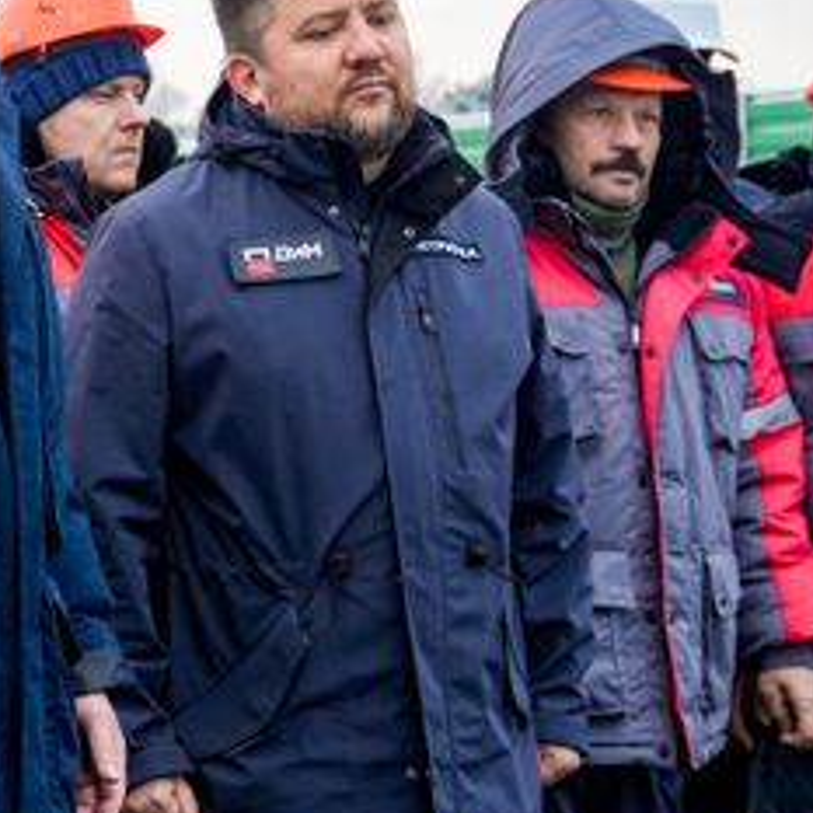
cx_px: -253
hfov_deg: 19.1
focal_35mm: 84
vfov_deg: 20.6
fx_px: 2232
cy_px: 283
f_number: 4.5
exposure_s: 1/320
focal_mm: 33
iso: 1000
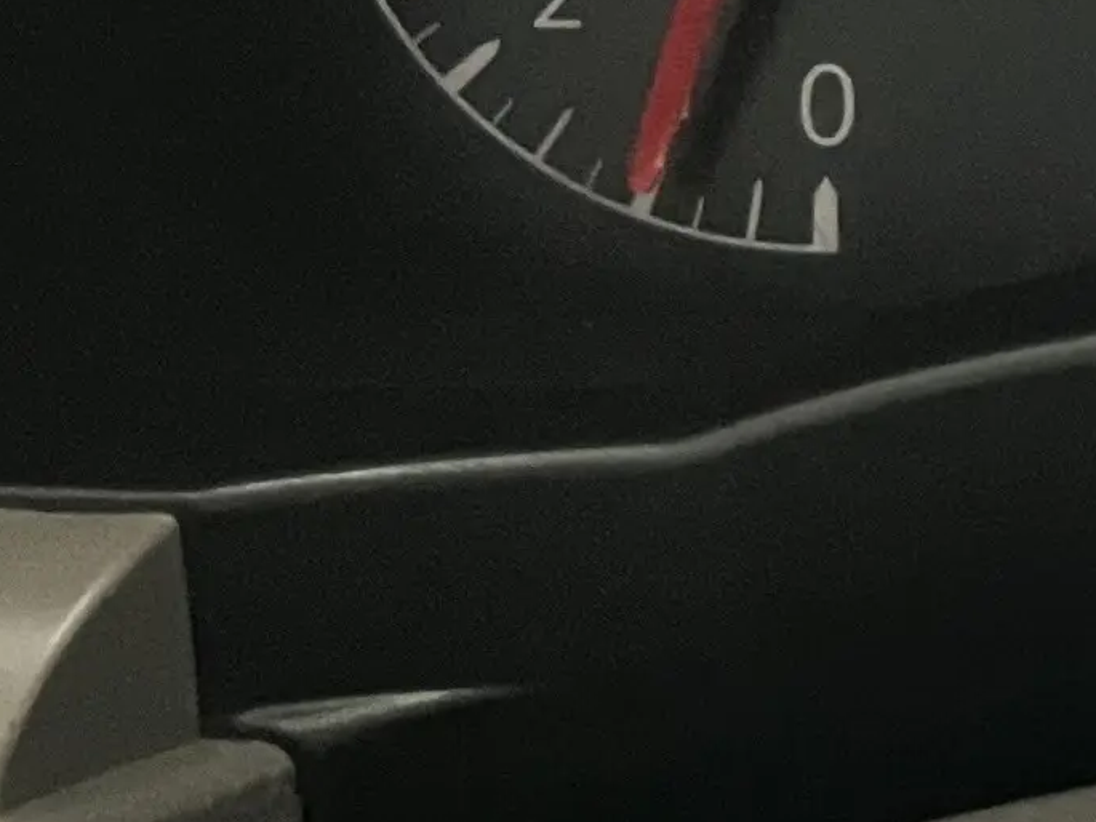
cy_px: -222
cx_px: 2314
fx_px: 4845
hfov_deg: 11.4
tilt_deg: -20.3
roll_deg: -0.9
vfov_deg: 9.5
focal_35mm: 153
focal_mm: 5.1
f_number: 1.6
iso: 640
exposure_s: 1/35
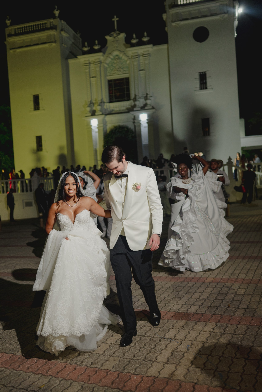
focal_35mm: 35
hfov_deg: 37.9
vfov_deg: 54.4
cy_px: 196
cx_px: 131
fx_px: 382
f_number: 2.2
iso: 640
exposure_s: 1/125
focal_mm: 35
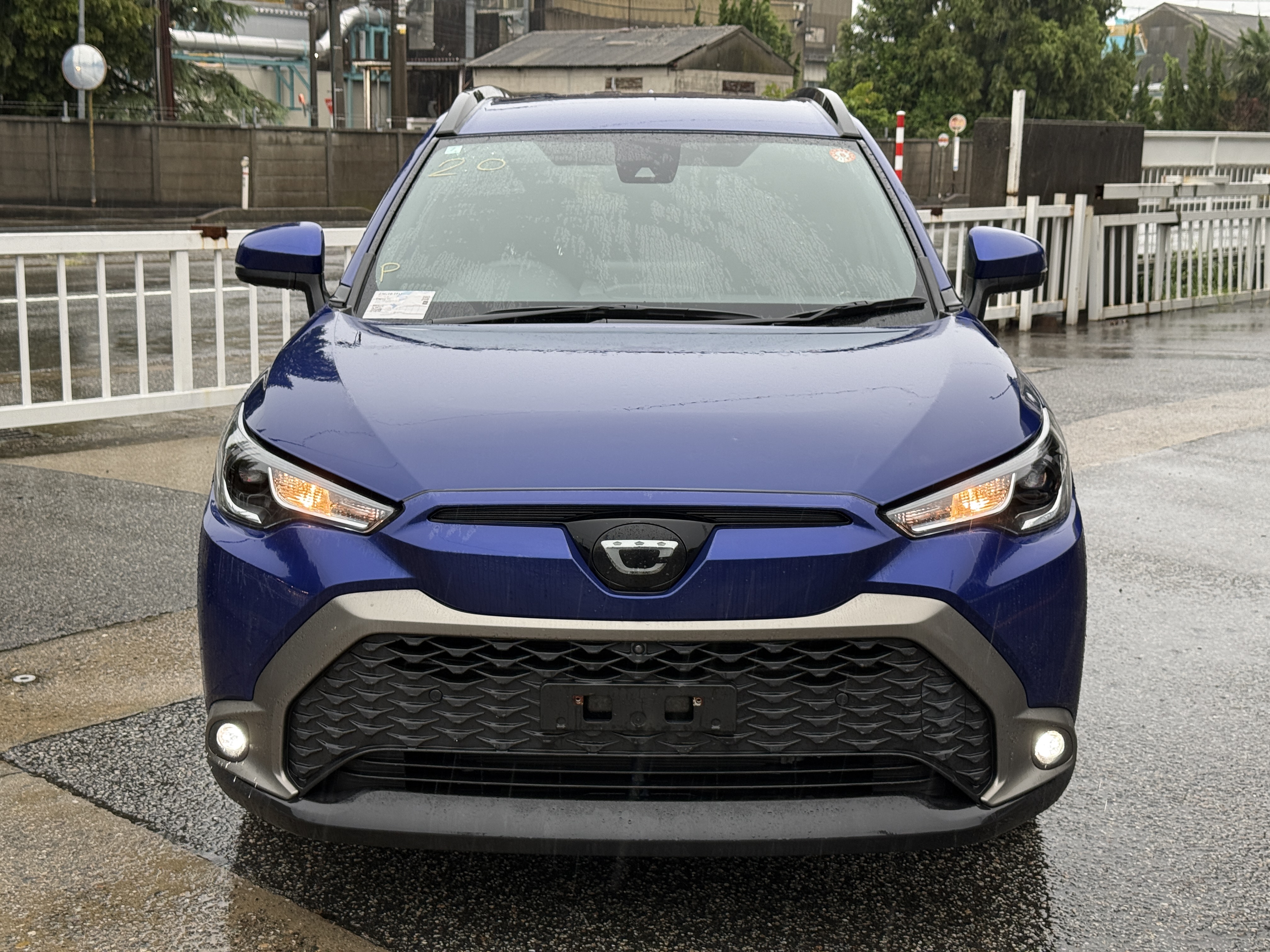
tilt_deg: -10.5
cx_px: 635
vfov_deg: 30.3
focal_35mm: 48
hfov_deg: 39.7
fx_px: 1761
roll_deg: -1.1
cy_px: 476
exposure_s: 1/121
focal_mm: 6.76
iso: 80
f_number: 1.78
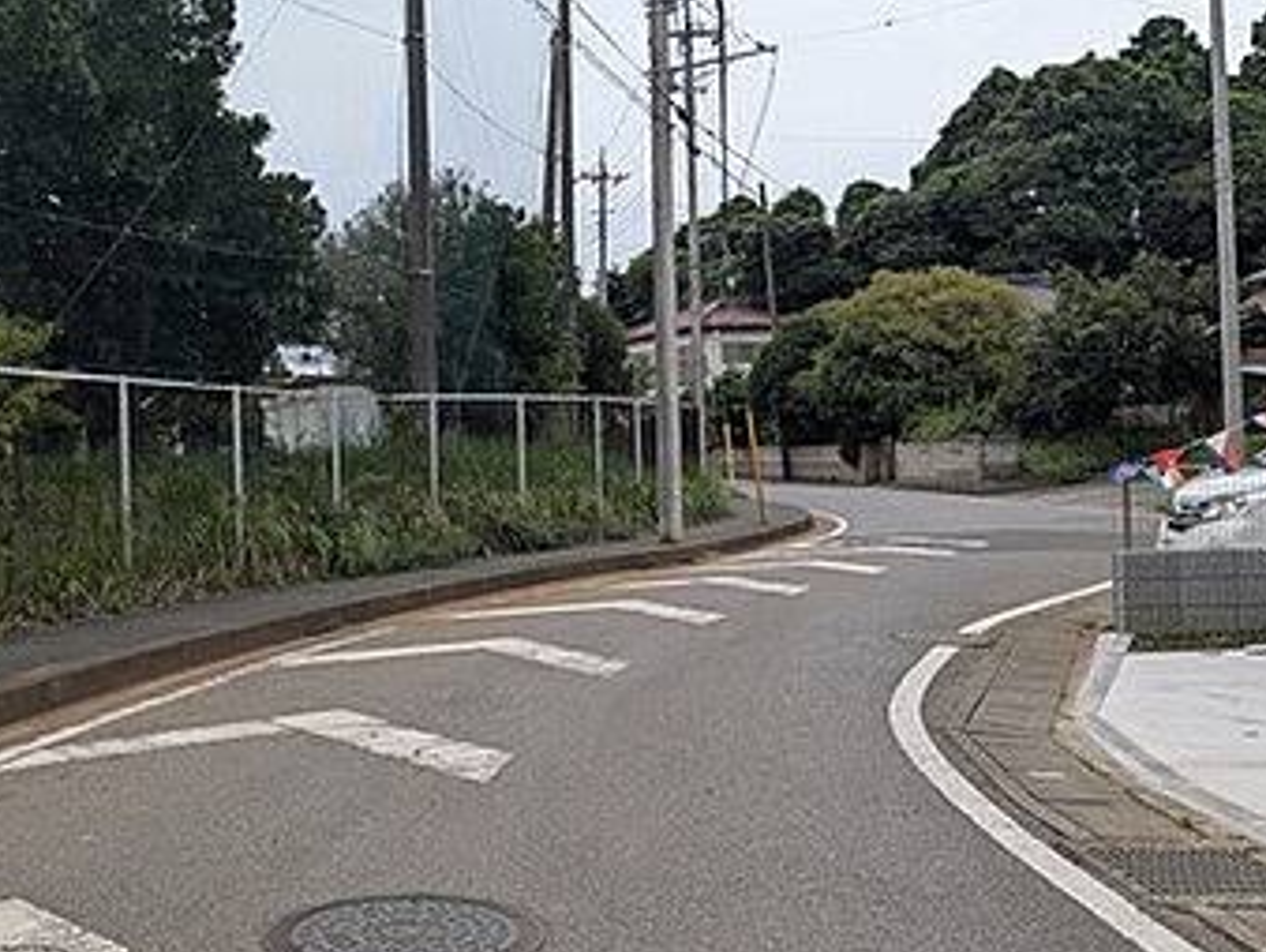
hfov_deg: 42.3
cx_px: 412
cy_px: 422
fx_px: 1610
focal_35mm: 44
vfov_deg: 32.9
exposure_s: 1/816
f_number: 1.7
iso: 28
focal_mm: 4.53
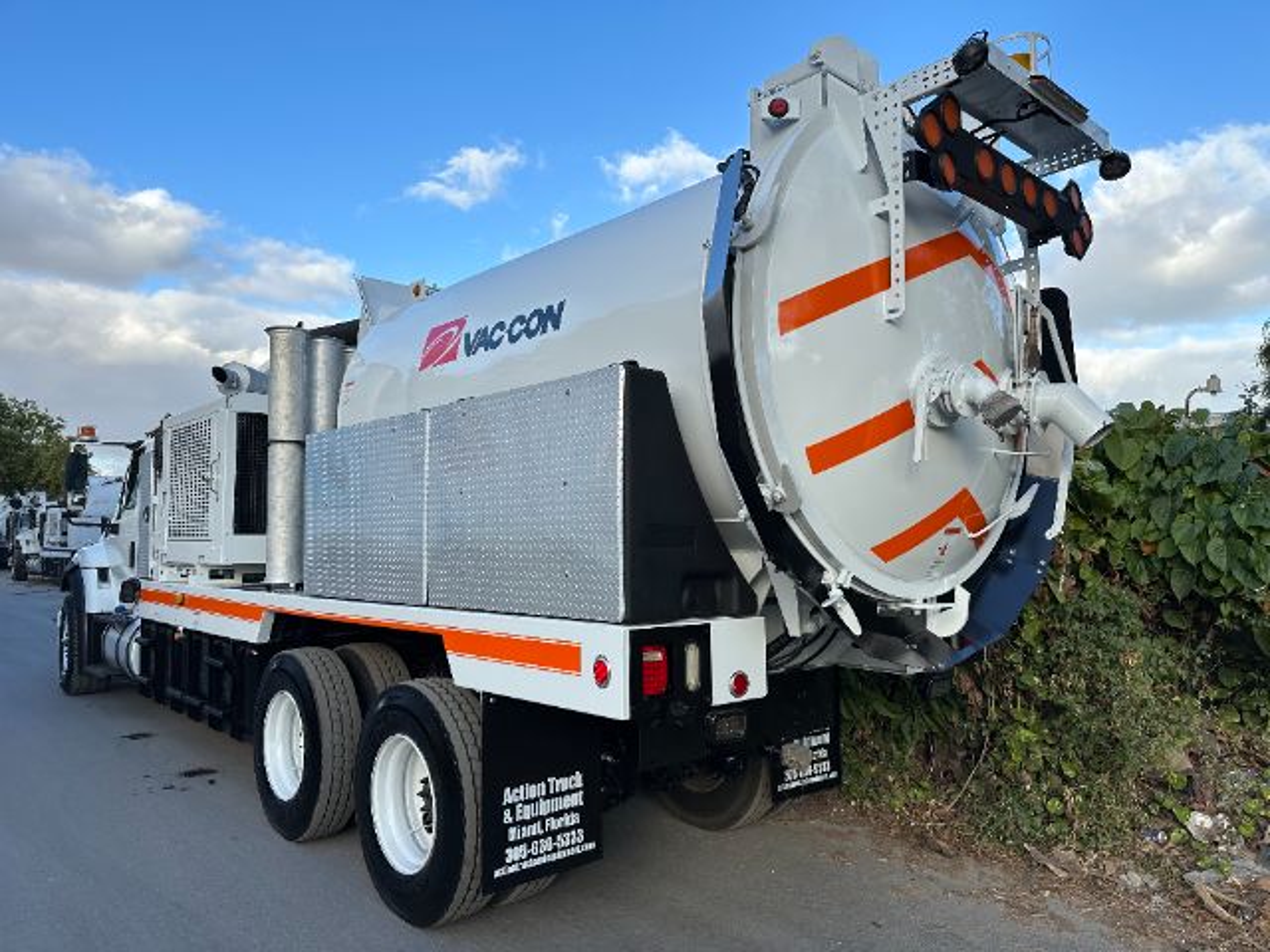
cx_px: 635
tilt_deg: +5.5
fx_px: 881
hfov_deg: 71.6
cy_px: 476
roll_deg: -1.2
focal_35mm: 24
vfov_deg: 56.8
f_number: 1.78
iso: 80
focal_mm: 6.86
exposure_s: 1/1721
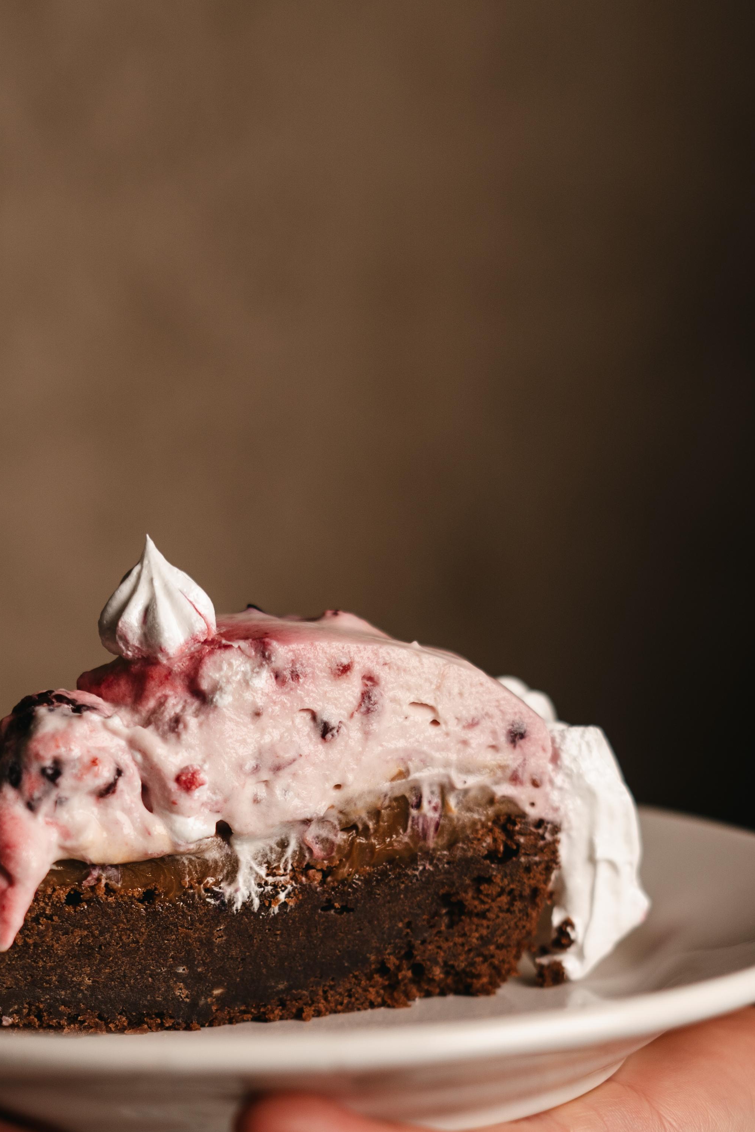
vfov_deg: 21.2
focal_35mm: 95
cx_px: 273
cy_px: 926
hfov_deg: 14.4
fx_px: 2989
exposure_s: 1/200
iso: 100
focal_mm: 50
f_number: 2.5
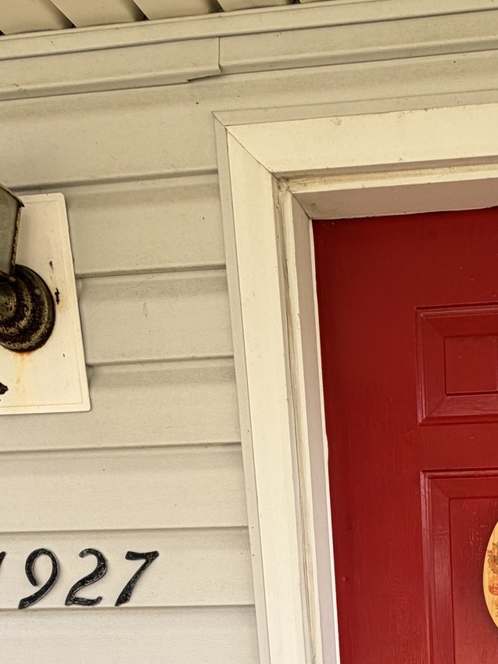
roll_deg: -0.2
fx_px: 729
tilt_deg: -10.8
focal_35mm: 38
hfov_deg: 34.2
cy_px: 729
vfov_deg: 39.9
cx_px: 506
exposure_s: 1/153
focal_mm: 2.22
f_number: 2.2
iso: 40
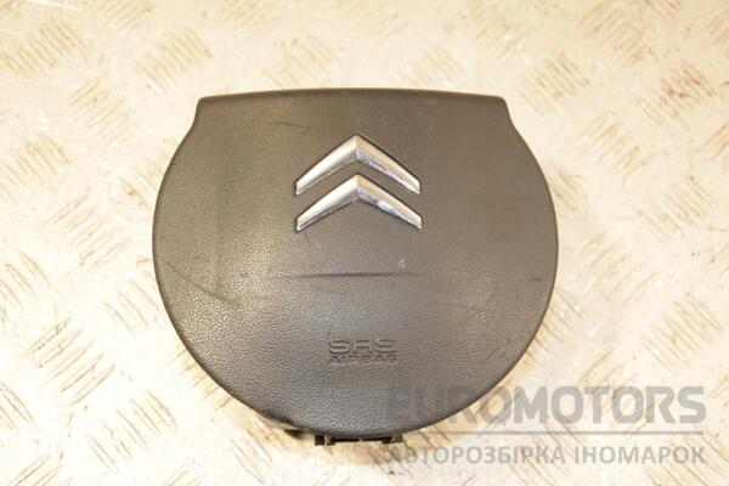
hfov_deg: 35.1
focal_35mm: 57
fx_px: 1154
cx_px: 364
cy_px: 243
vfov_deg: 23.8
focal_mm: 38
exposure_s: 1/200
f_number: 6.3
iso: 800
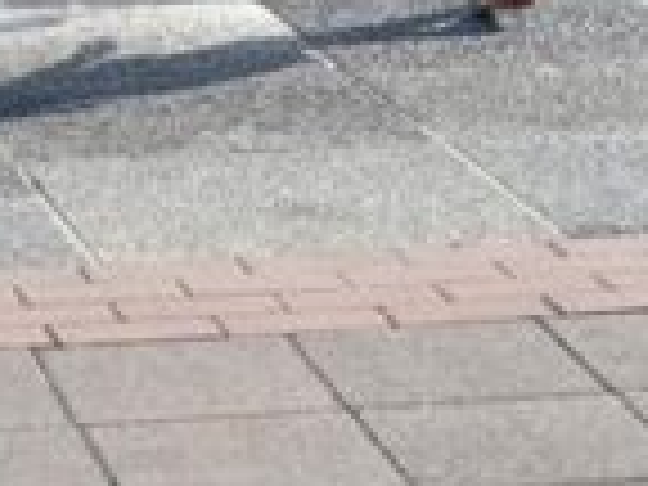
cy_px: -776
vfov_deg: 5.9
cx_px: 122
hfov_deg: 8.3
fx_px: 4474
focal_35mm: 239
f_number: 1.8
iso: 100
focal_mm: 35
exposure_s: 1/3200
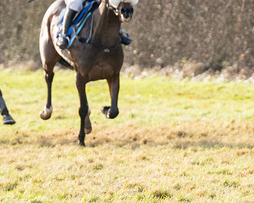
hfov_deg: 3.2
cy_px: 40
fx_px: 4497
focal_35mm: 598
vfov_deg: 2.6
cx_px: 212
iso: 400
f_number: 2.8
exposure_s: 1/2500
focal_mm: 87
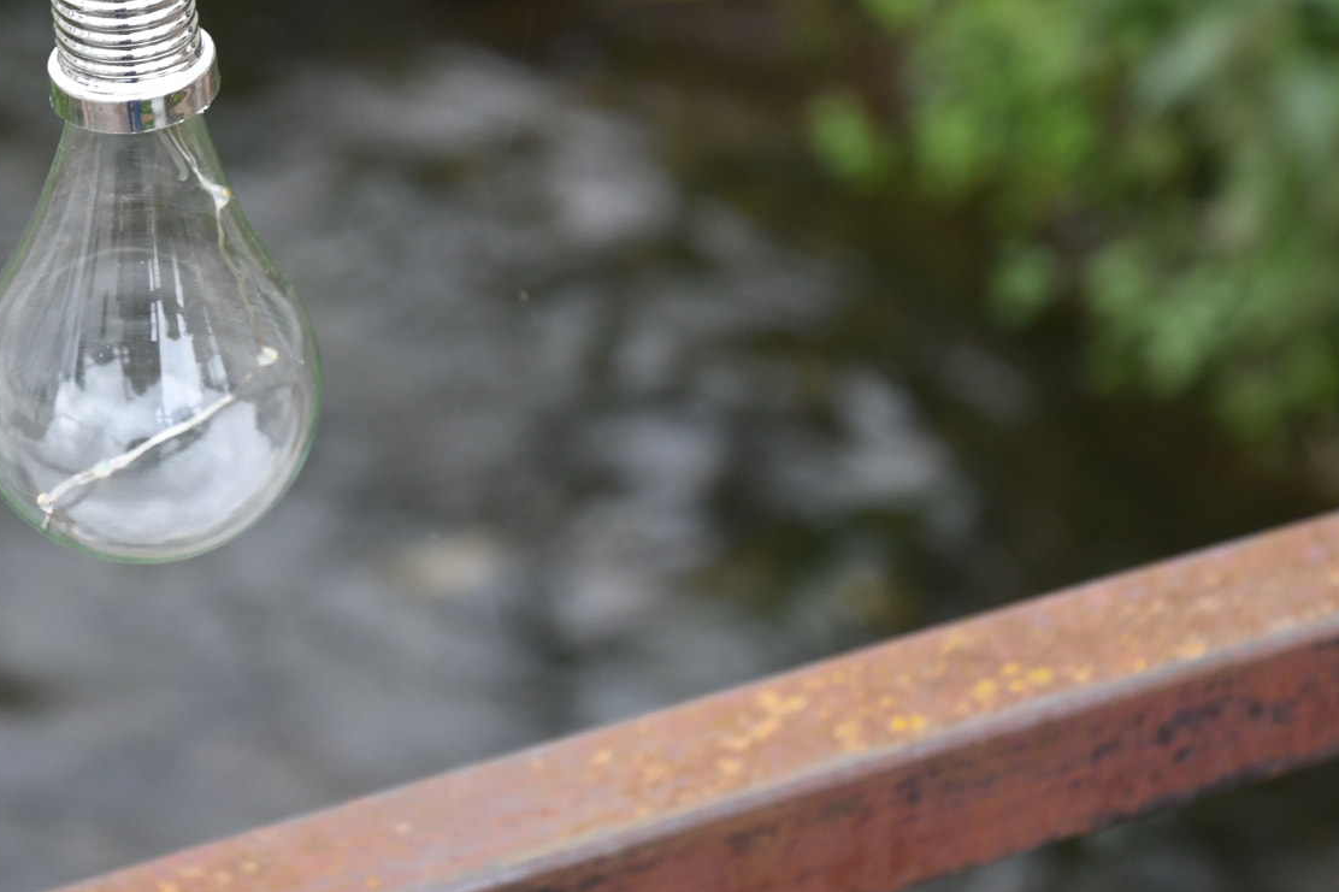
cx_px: 521
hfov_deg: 13.5
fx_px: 5649
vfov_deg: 9.0
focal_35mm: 152
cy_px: 348
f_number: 3.8
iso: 560
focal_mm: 55
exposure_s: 1/1250
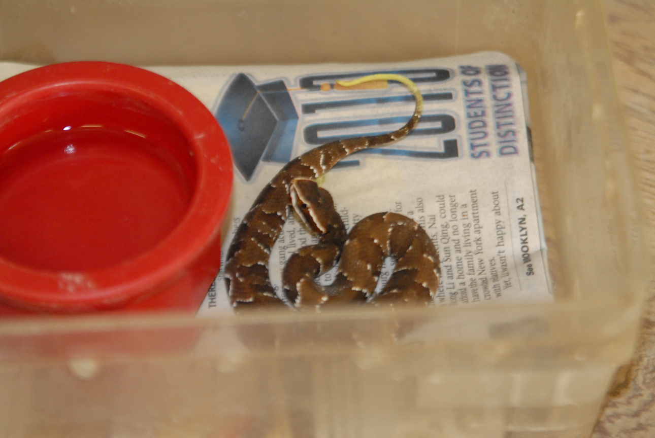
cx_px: 328
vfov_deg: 12.2
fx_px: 2050
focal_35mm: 112
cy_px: 219
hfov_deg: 18.2
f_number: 2.8
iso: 1100
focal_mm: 75
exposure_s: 1/50
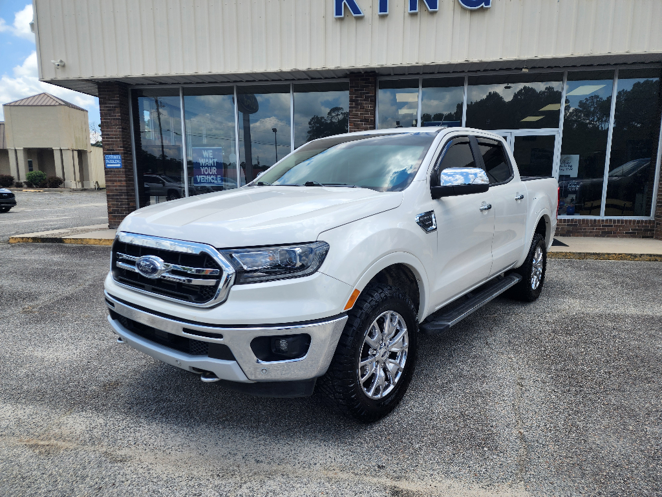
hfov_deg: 73.9
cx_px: 331
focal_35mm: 23
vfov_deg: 58.9
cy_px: 248
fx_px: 440
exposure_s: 1/684
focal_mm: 6.4
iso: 12
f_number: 1.8
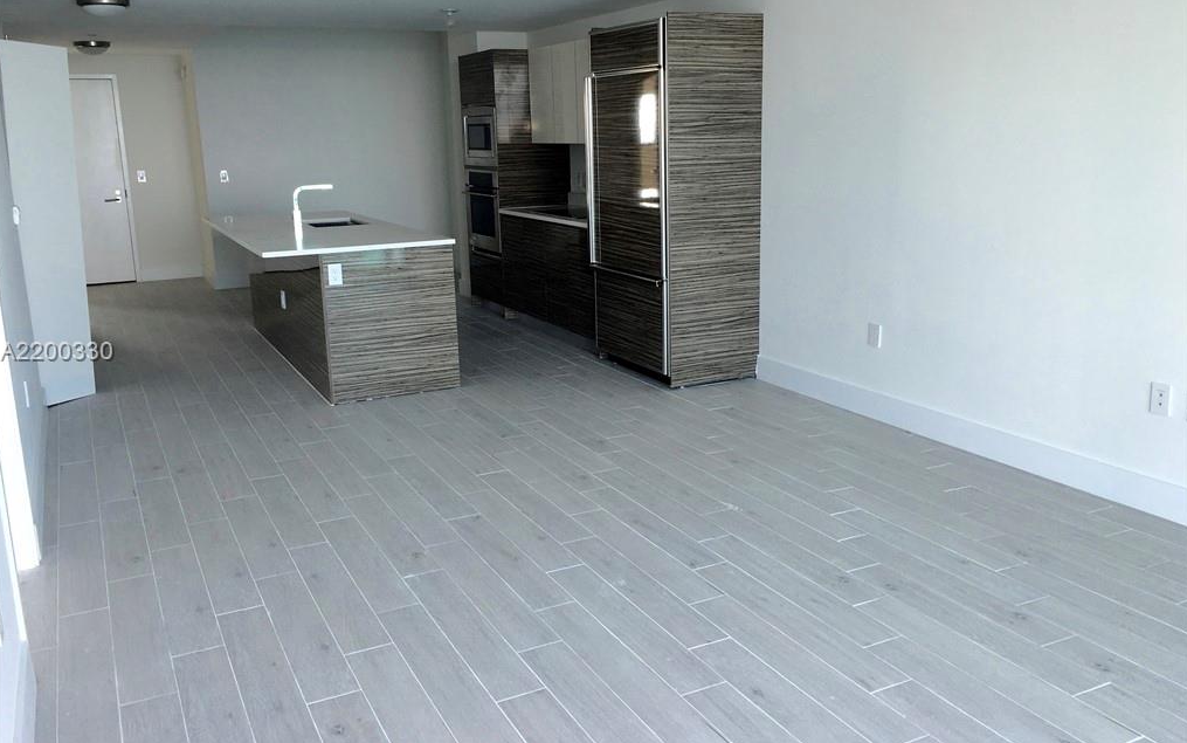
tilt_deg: -11.0
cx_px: 593
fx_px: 1003
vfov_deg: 40.6
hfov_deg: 61.2
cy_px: 353
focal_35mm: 31
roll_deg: +1.6
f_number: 2.2
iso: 25
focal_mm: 4.15
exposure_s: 1/47
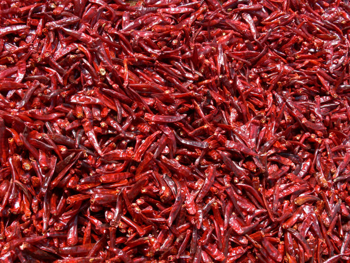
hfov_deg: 42.9
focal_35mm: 44
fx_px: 445
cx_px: 175
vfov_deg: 32.9
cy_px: 132
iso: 80
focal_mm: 9.3
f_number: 5.6
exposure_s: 1/160
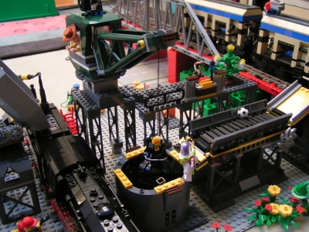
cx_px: 154
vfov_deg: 37.7
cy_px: 116
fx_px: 339
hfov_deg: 49.0
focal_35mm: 38
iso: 200
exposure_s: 1/15
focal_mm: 5.8
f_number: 2.8
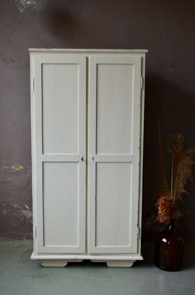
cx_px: 98
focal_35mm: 39
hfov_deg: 34.0
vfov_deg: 49.7
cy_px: 148
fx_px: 318
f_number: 5.6
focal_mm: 26
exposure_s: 1/125
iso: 1250
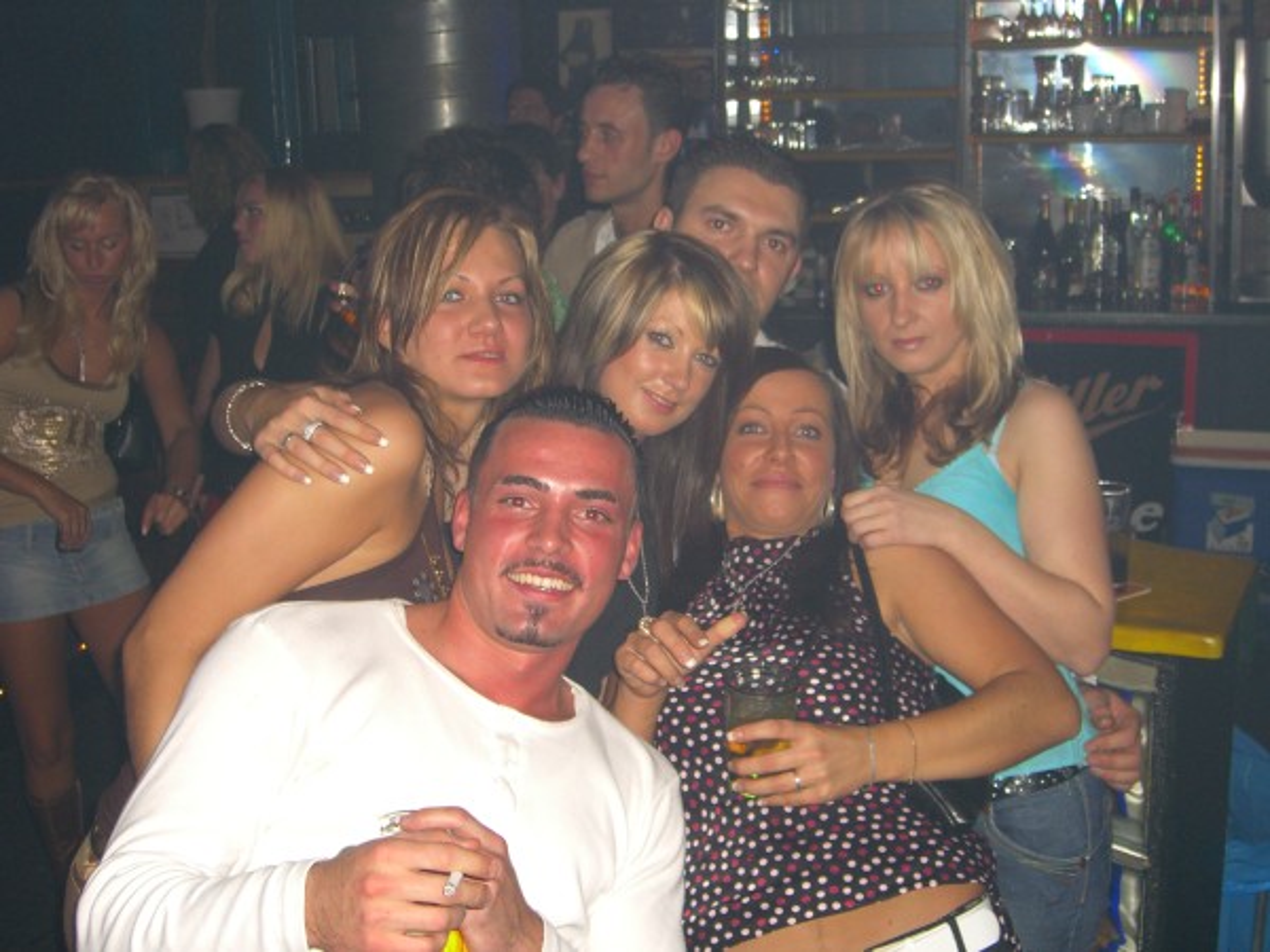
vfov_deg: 31.5
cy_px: 476
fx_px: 1688
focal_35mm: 46
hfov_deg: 41.2
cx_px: 635
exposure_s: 1/60
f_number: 3.1
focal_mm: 9.5
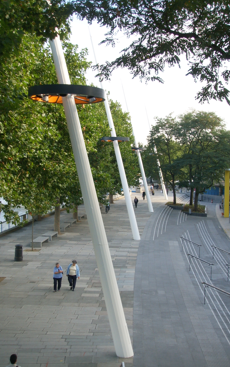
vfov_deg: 41.8
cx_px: 111
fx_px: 481
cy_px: 184
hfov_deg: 26.9
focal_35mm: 48
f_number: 3.7
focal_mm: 7.7
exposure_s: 1/125
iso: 50
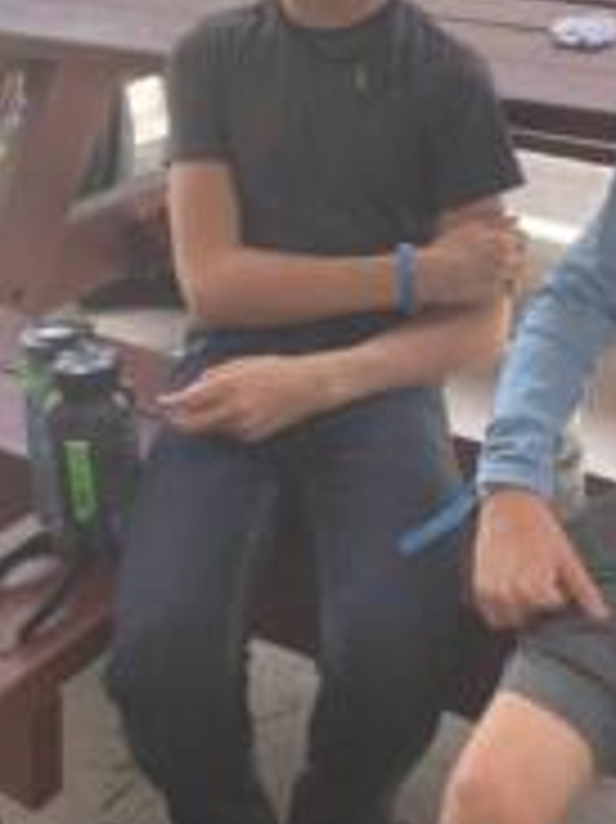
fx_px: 1687
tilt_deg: -14.5
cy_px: 72
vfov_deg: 26.4
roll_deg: +1.8
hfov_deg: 20.3
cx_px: 546
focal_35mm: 71
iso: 32
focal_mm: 4.2
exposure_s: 1/297
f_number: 1.6
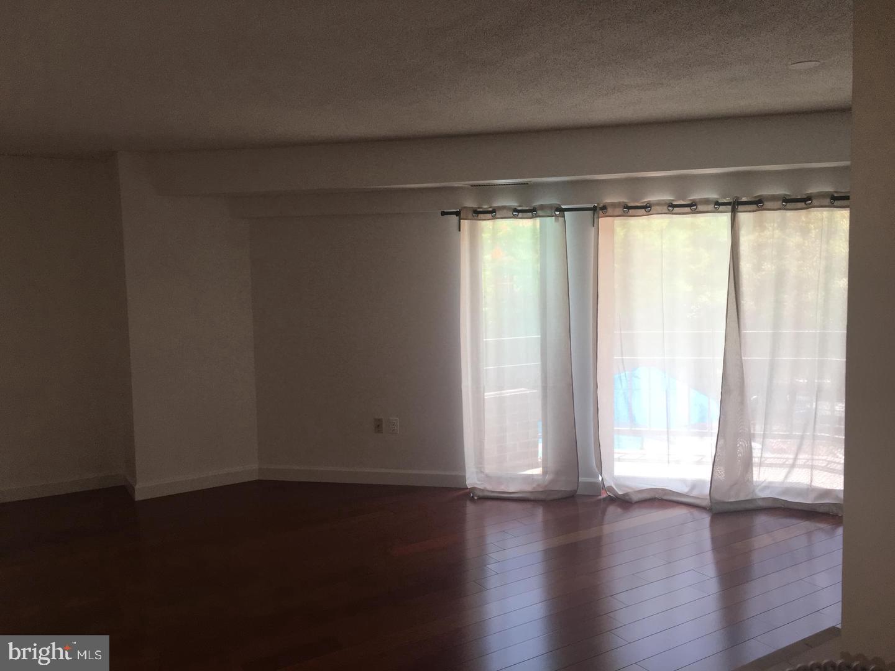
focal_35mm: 29
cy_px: 336
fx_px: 750
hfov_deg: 61.7
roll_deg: +1.9
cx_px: 448
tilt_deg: -5.1
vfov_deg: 48.2
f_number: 2.2
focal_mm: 4.15
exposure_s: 1/120
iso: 50
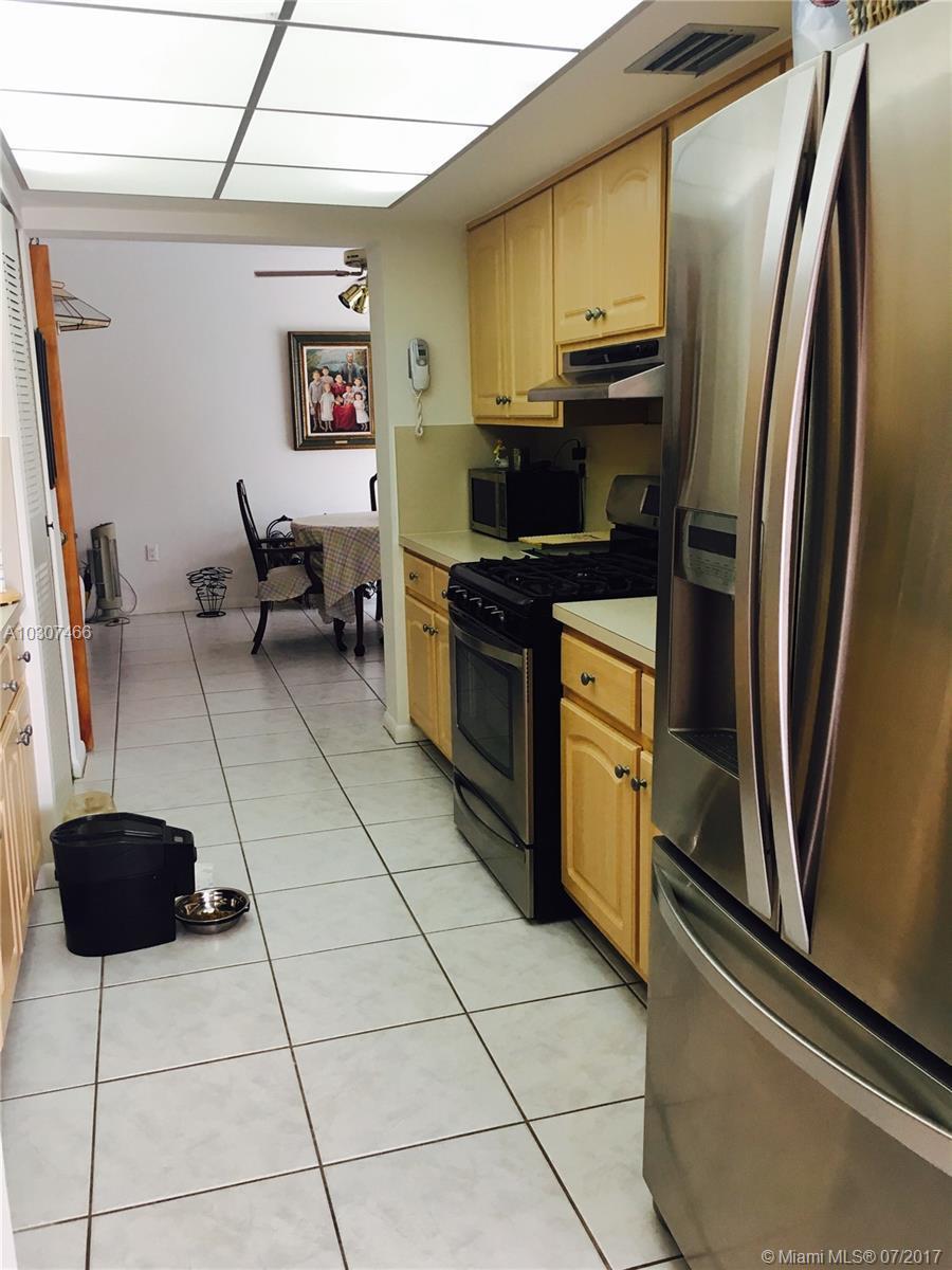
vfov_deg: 61.7
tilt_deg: -10.8
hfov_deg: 48.2
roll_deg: -0.7
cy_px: 635
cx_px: 476
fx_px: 1063
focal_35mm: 29
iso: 64
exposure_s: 1/30
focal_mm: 4.15
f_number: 2.2
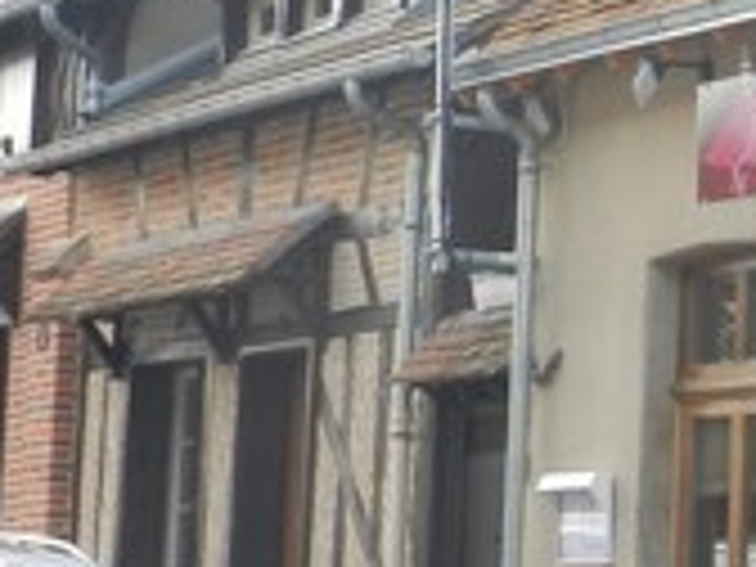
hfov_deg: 11.2
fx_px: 3429
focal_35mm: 157
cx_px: 1611
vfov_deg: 9.4
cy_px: 130
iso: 160
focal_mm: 5.9
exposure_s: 1/250
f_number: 3.8
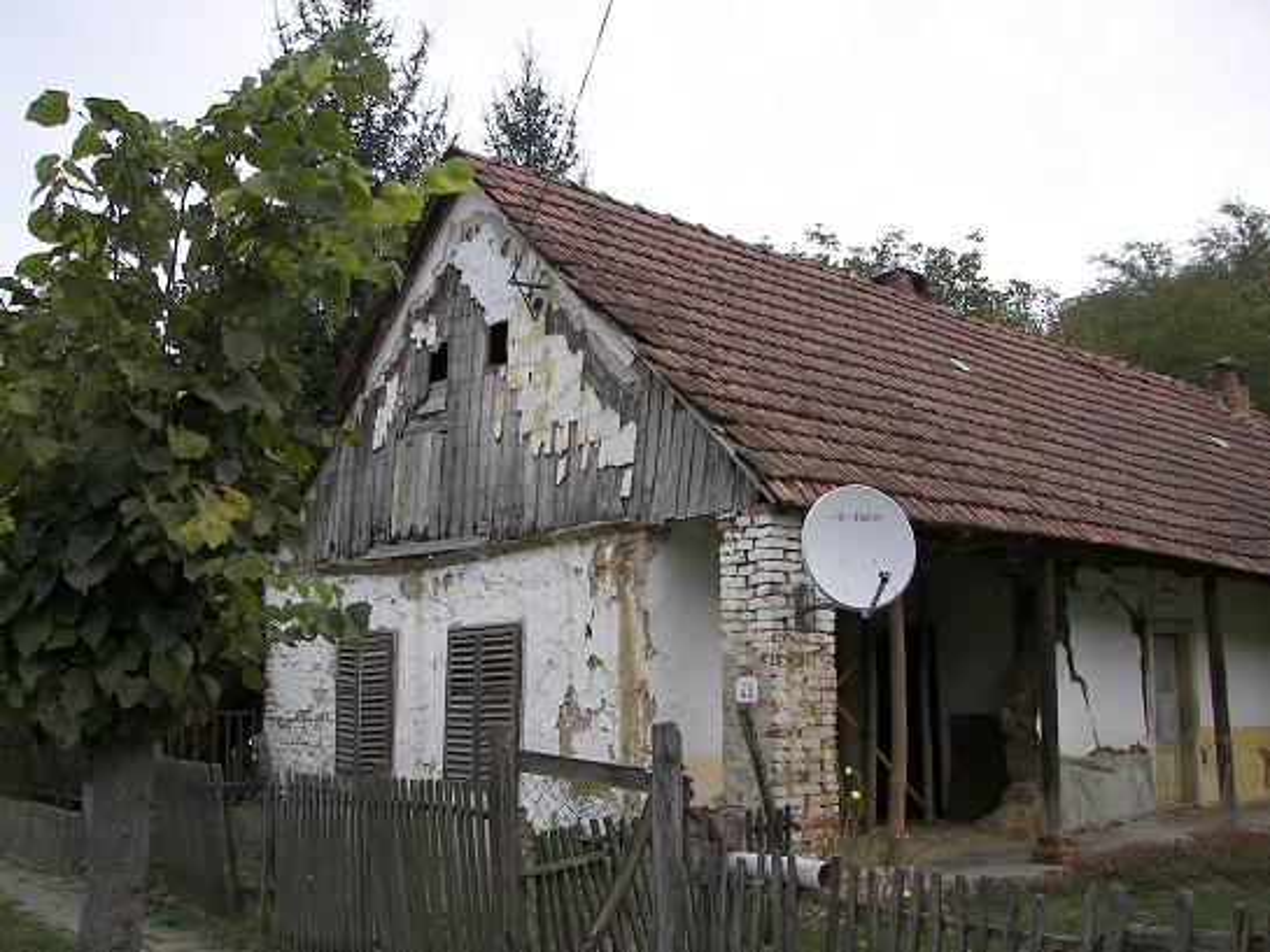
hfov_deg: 51.3
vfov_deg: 39.7
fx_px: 1321
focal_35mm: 36
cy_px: 476
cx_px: 635
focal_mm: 6
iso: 50
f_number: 2.8
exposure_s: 1/160
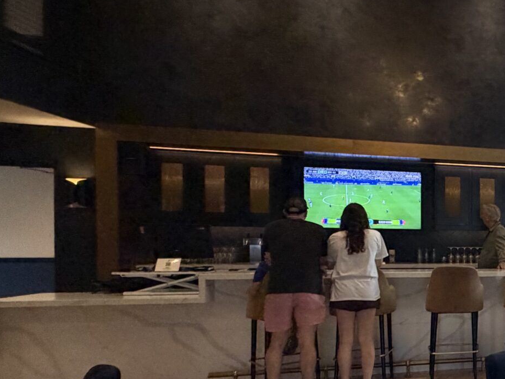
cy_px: 251
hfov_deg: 33.3
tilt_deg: -0.6
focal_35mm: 39
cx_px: 674
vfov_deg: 36.4
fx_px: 569
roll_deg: -0.2
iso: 400
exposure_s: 1/60
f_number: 2.2
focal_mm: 2.22
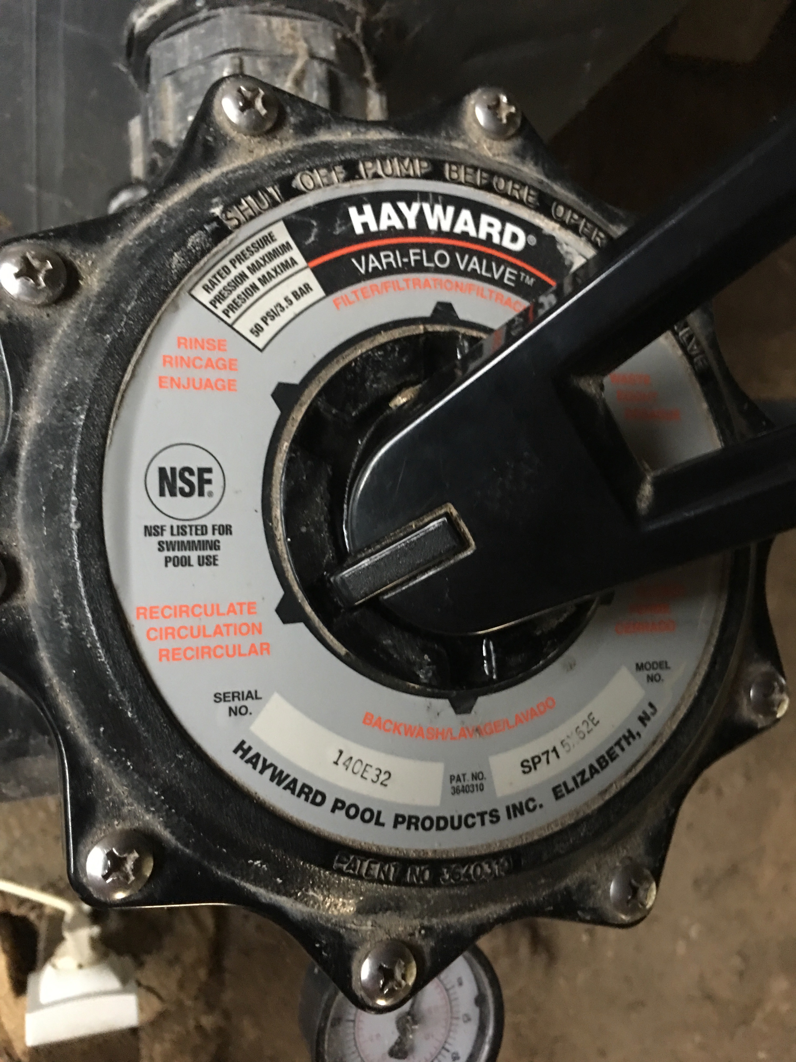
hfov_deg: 48.2
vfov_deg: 61.7
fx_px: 889
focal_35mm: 29
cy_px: 531
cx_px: 398
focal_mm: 4.15
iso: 100
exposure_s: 1/4
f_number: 2.2
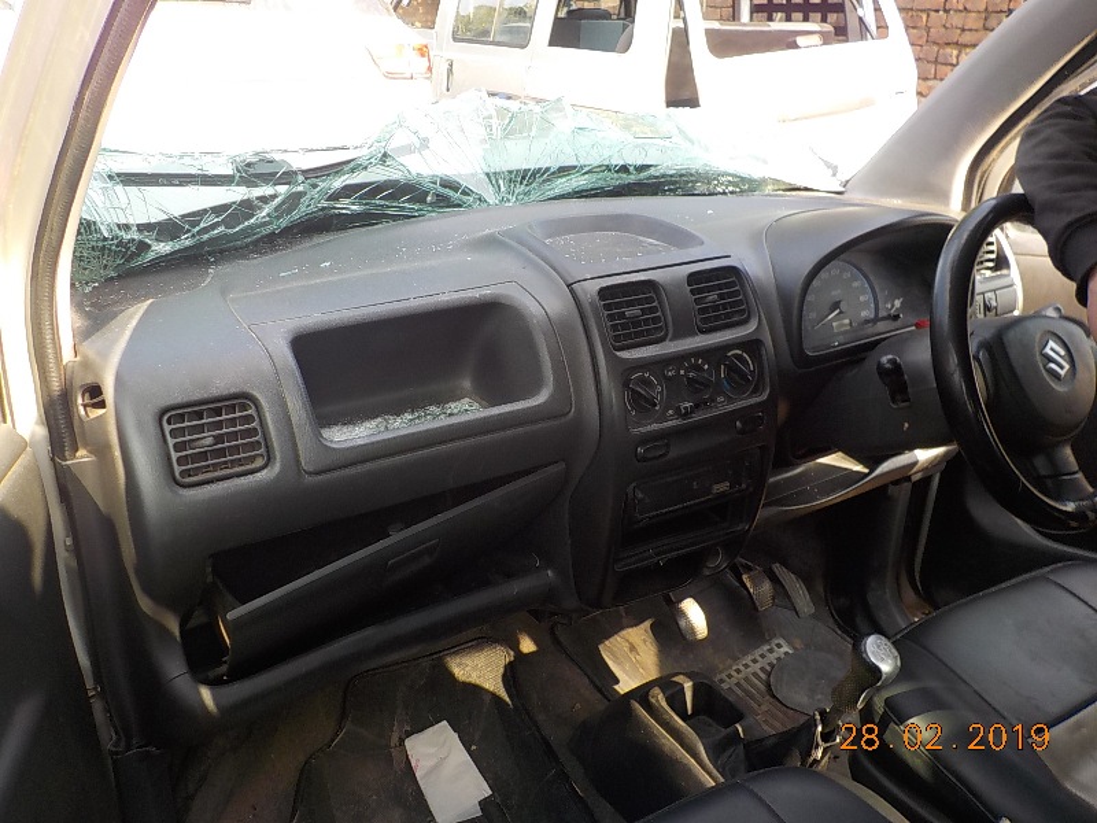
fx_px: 951
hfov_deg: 60.0
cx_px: 548
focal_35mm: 30
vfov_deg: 46.8
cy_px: 412
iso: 125
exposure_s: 1/160
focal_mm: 4.1
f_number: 3.3
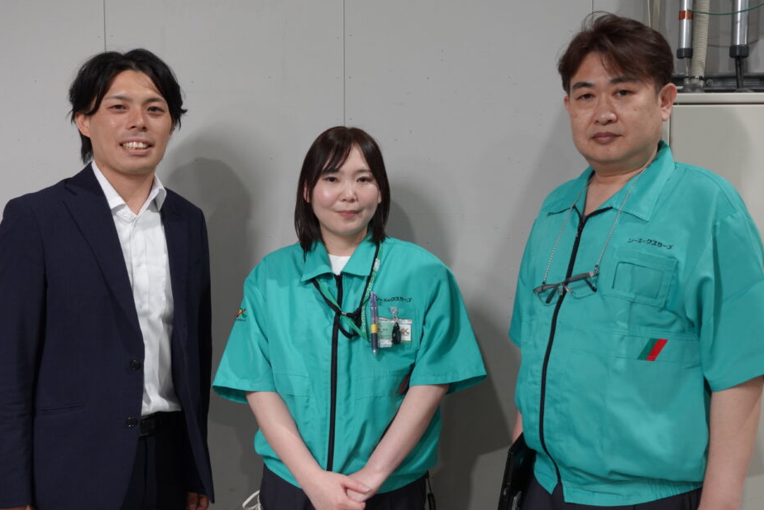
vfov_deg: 32.6
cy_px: 245
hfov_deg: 47.4
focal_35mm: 41
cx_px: 375
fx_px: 870
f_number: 2.8
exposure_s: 1/40
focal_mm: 14.3
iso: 400
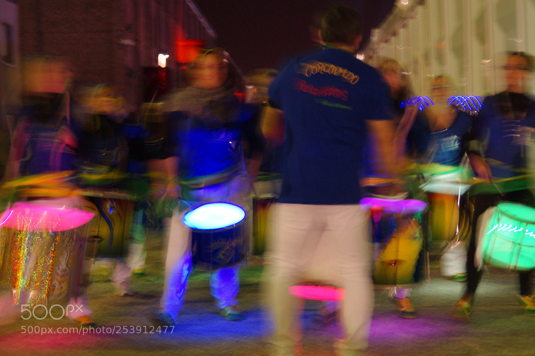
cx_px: 268
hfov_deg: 33.4
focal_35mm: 60
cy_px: 178
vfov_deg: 22.6
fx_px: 891
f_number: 4.5
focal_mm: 40
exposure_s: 1/4
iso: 1250
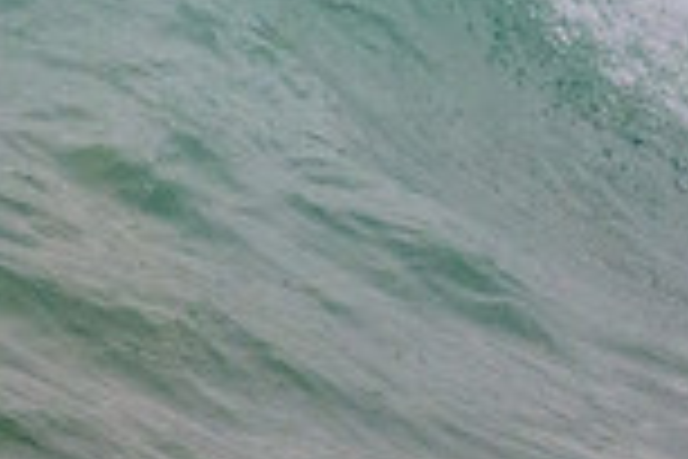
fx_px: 57979
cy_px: -232
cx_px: 1156
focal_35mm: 3034
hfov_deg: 0.7
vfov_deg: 0.5
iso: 4500
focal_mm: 800
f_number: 11
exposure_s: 1/1250
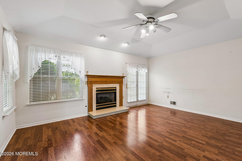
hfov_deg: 100.4
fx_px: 101
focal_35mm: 15
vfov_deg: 77.3
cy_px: 80
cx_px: 121
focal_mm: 15
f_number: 7.1
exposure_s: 1/80
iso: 1000
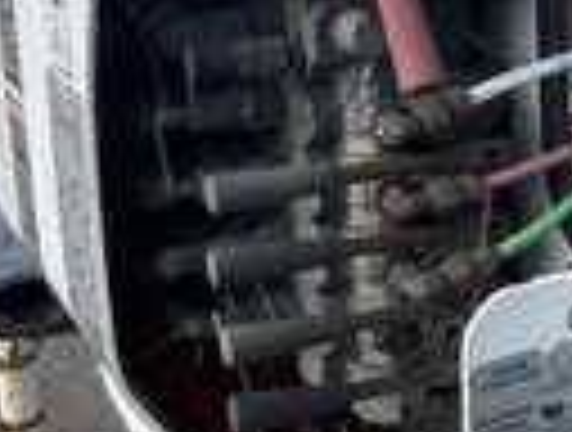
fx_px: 1508
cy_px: 202
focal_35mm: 91
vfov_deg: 16.3
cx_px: 635
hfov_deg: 20.4
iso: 25
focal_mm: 3
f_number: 1.8
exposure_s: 1/944
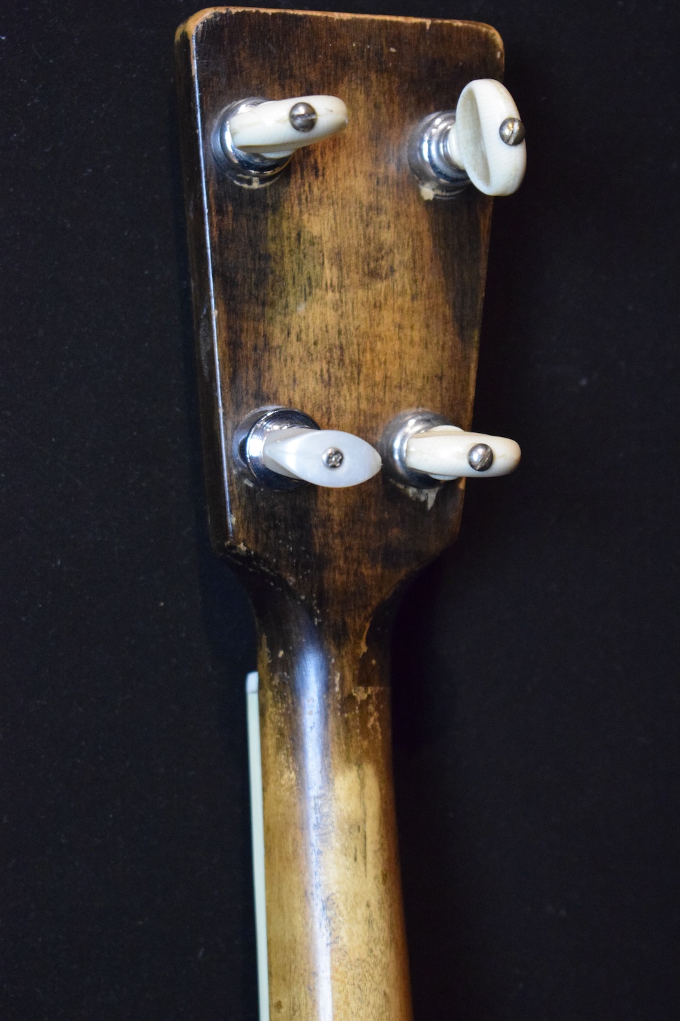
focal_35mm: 82
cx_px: 340
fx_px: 2337
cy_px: 510
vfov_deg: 24.6
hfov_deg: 16.6
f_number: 5.6
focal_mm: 55
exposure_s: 1/60
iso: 5000
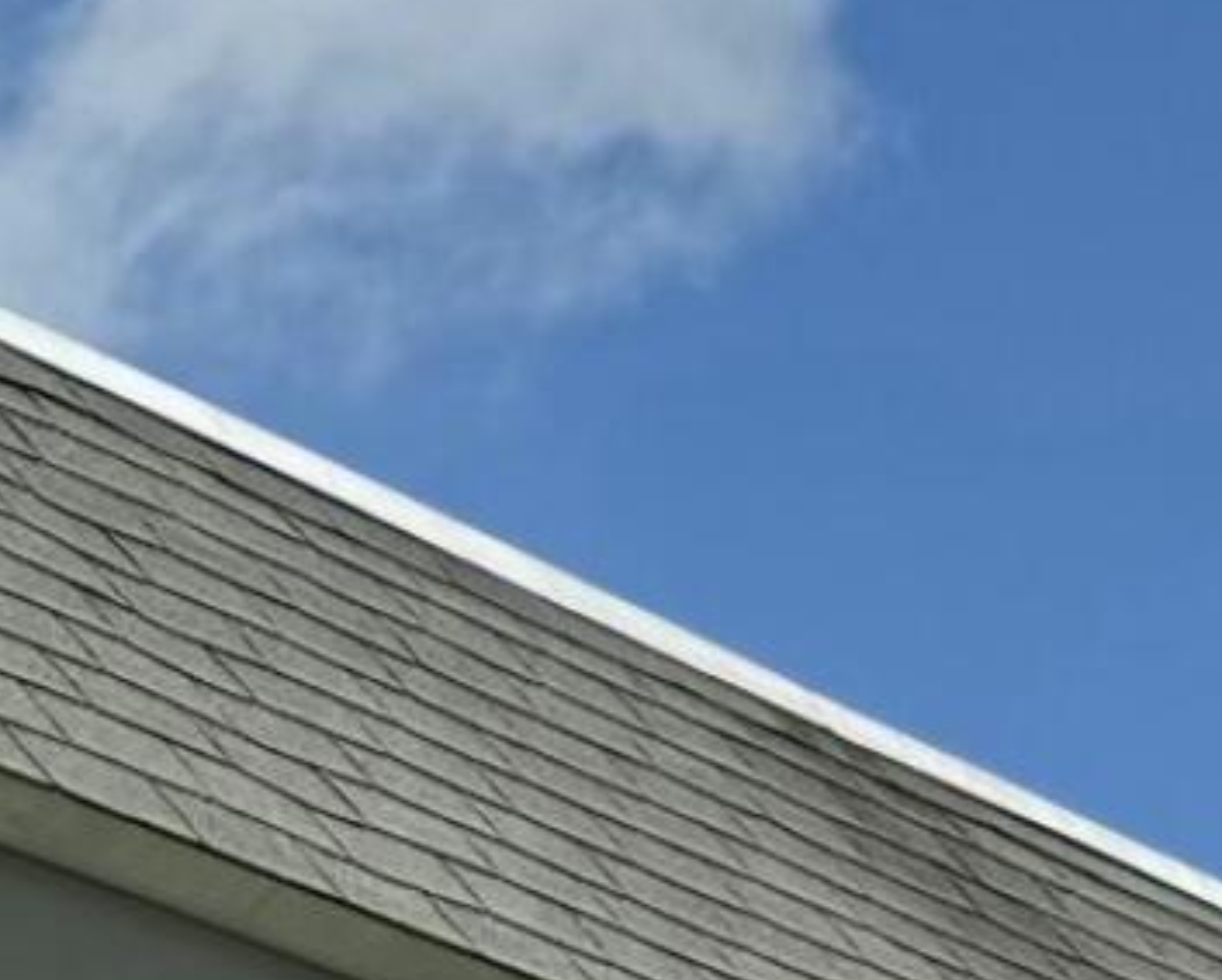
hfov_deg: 7.7
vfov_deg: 7.3
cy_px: 2265
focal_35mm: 199
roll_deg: +0.1
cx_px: -3116
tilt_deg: +10.9
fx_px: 7203
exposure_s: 1/7937
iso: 80
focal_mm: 6.76
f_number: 1.78
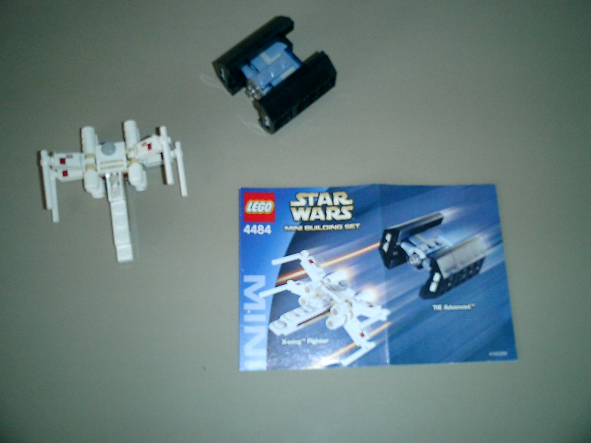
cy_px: 222
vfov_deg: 39.7
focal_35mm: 36
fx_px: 615
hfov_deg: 51.4
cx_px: 296
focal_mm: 7.5
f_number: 3.2
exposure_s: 1/30
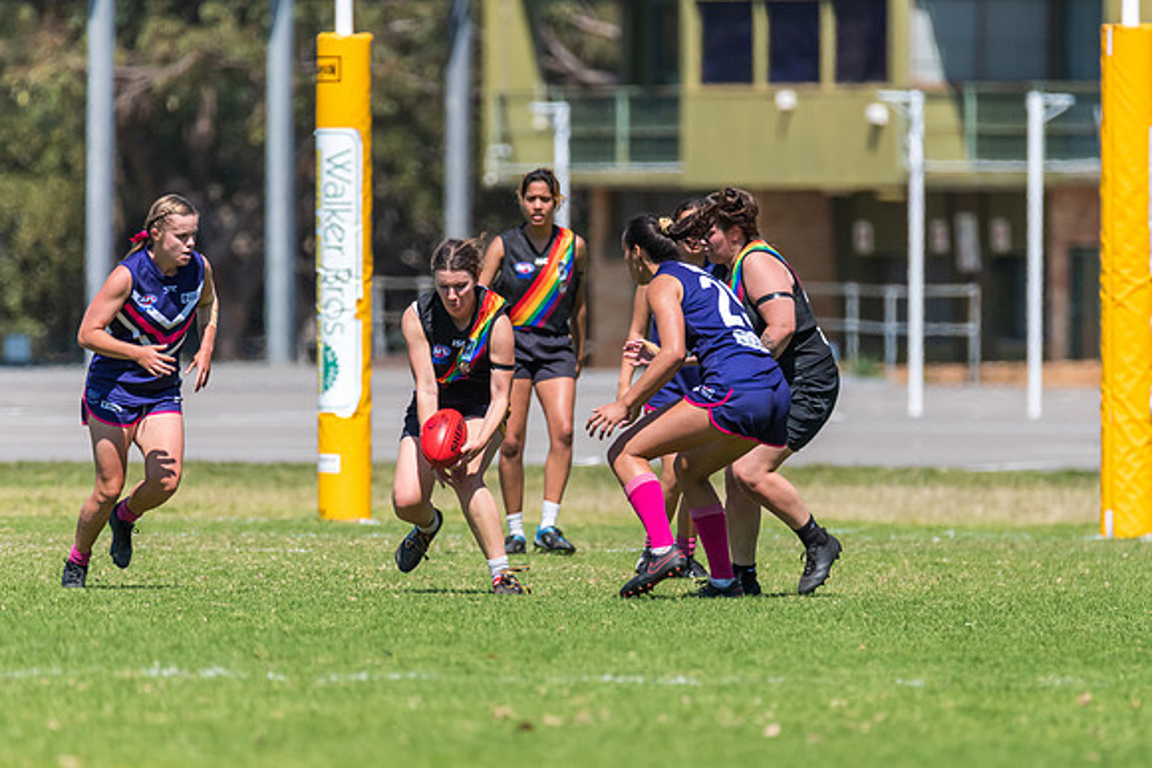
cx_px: 673
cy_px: 448
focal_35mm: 629
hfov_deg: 3.3
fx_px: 20124
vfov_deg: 2.2
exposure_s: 1/3200
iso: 800
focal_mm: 500
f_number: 6.3
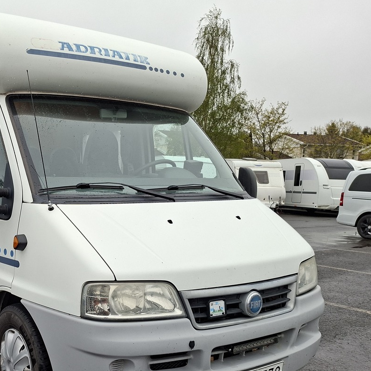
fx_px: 449
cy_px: 243
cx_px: 66
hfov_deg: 42.6
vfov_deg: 44.4
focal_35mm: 37
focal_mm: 5.54
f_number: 1.8
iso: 50
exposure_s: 1/573
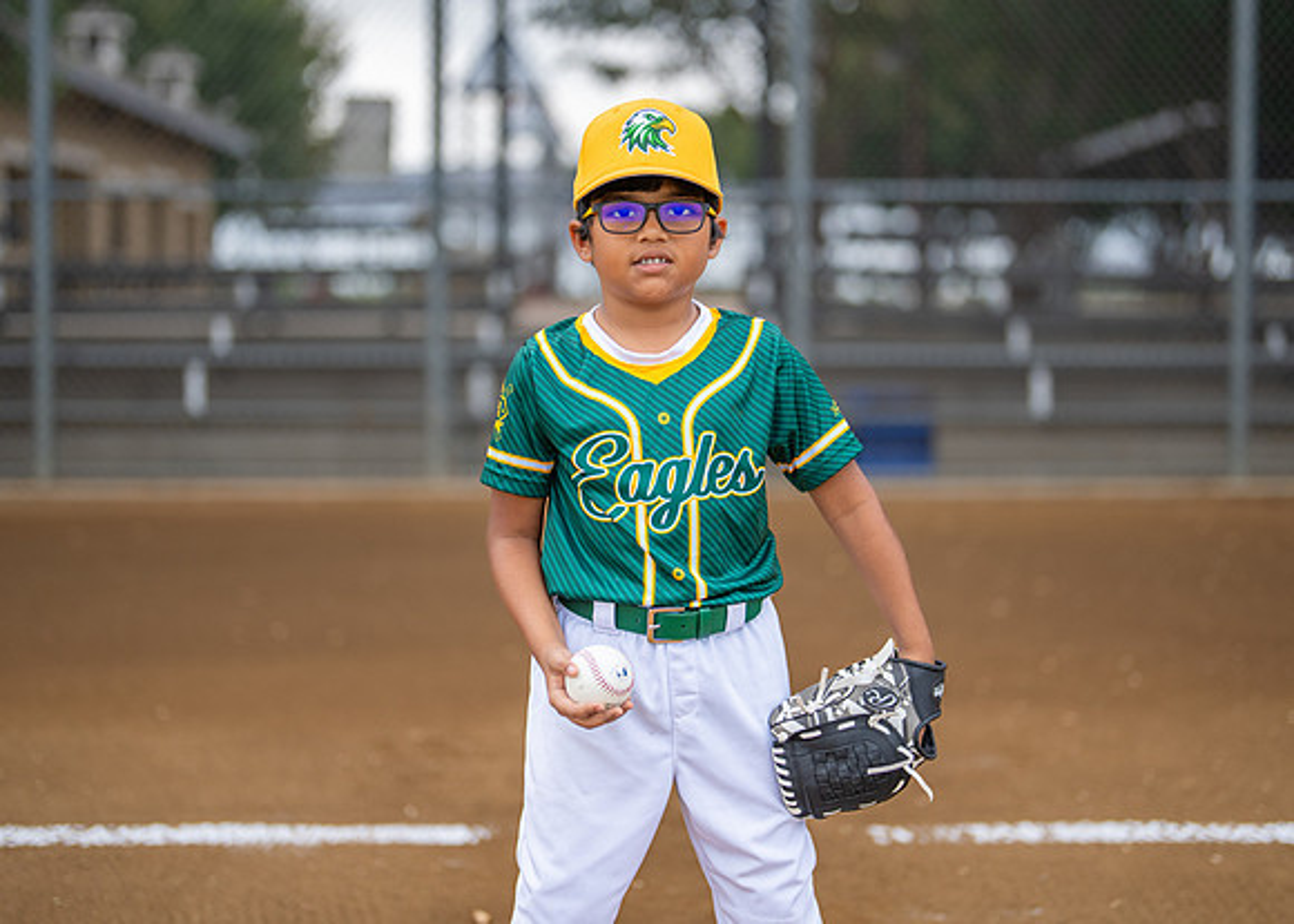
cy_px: 403
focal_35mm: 60
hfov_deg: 32.6
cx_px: 666
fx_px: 2213
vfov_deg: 23.6
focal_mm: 50
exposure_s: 1/3200
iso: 200
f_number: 1.2
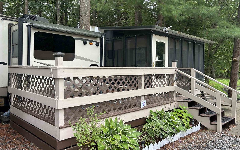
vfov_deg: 43.1
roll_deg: -0.4
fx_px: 190
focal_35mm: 29
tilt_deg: -0.8
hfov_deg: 64.6
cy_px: 67
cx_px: 125
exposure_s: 1/277
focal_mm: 5.7
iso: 40
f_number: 1.5
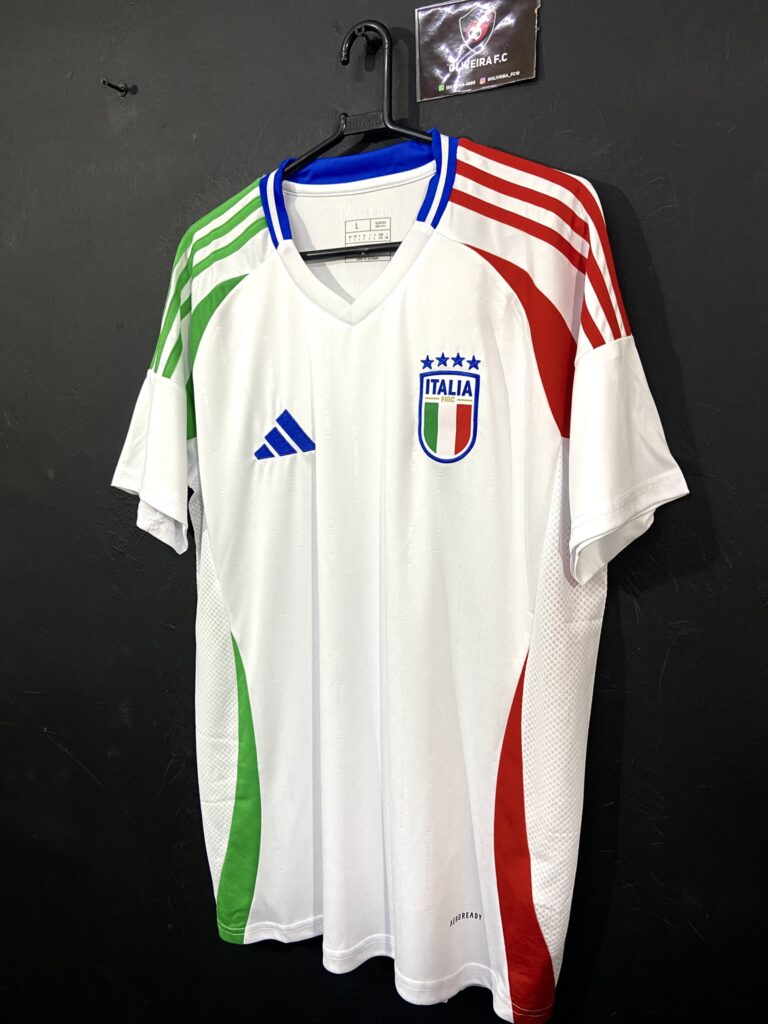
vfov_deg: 67.3
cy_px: 512
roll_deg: +1.1
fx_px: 769
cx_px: 384
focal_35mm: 26
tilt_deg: -5.5
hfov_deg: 53.1
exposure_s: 1/60
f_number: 1.8
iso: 125
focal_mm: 4.25
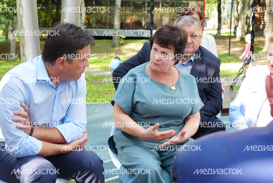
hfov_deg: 33.9
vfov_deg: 23.0
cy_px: 92
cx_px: 136
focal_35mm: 59
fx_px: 448
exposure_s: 1/80
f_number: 8
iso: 800
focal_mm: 59
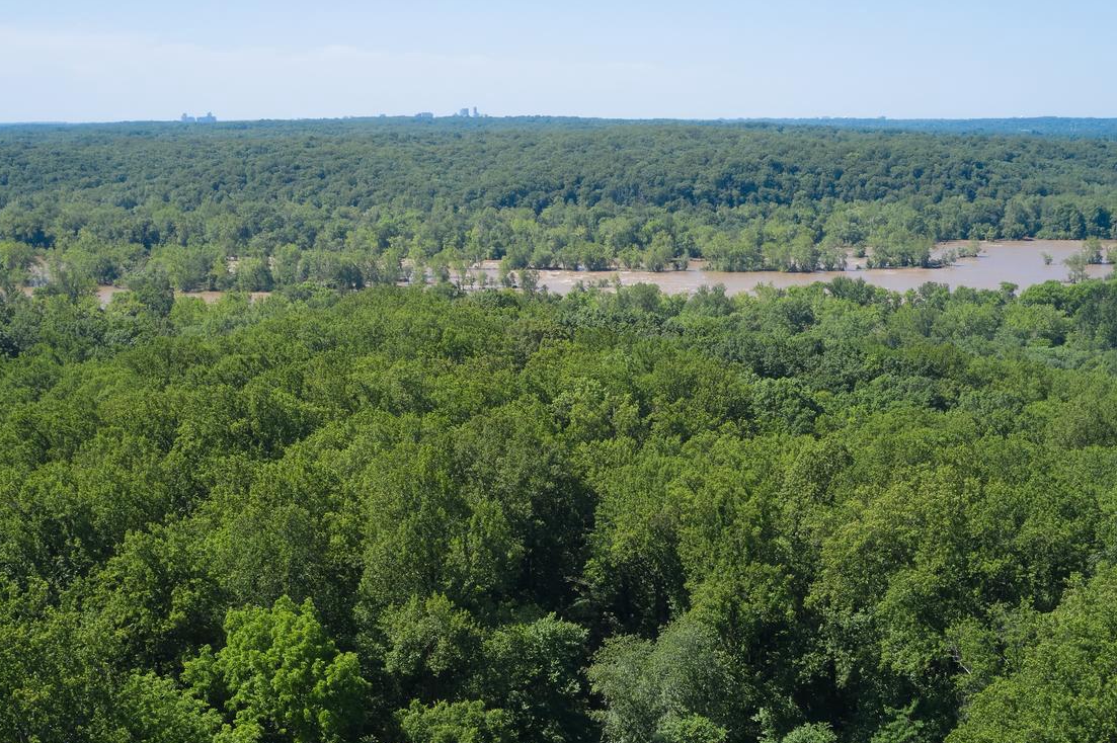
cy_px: 541
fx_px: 1612
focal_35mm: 52
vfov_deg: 25.7
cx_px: 632
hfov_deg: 38.1
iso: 100
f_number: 6.3
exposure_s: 1/320
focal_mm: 10.26
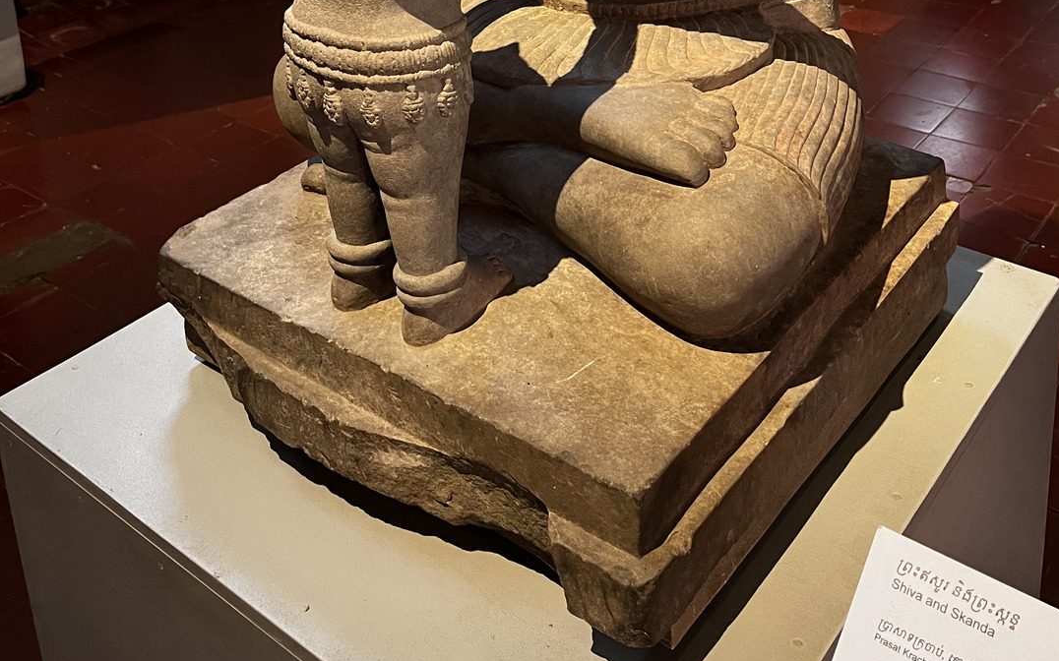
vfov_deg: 27.7
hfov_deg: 48.1
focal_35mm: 41
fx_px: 1183
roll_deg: +1.6
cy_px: -115
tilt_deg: -16.0
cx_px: 590
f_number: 1.5
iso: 200
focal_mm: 5.7
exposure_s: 1/60
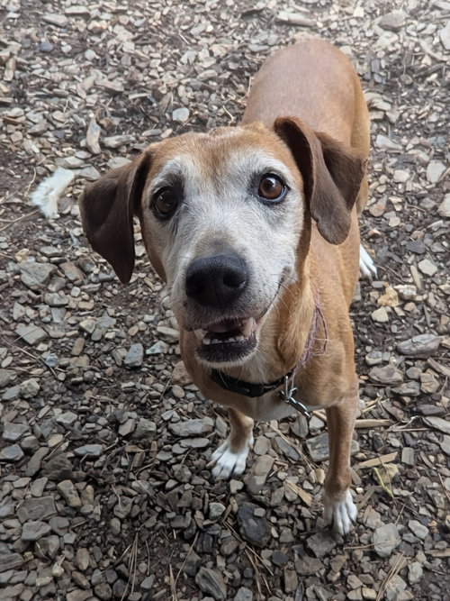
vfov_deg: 71.6
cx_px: 225
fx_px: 416
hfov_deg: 56.8
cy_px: 300
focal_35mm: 24
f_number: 1.85
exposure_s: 1/820
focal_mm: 6.81
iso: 359
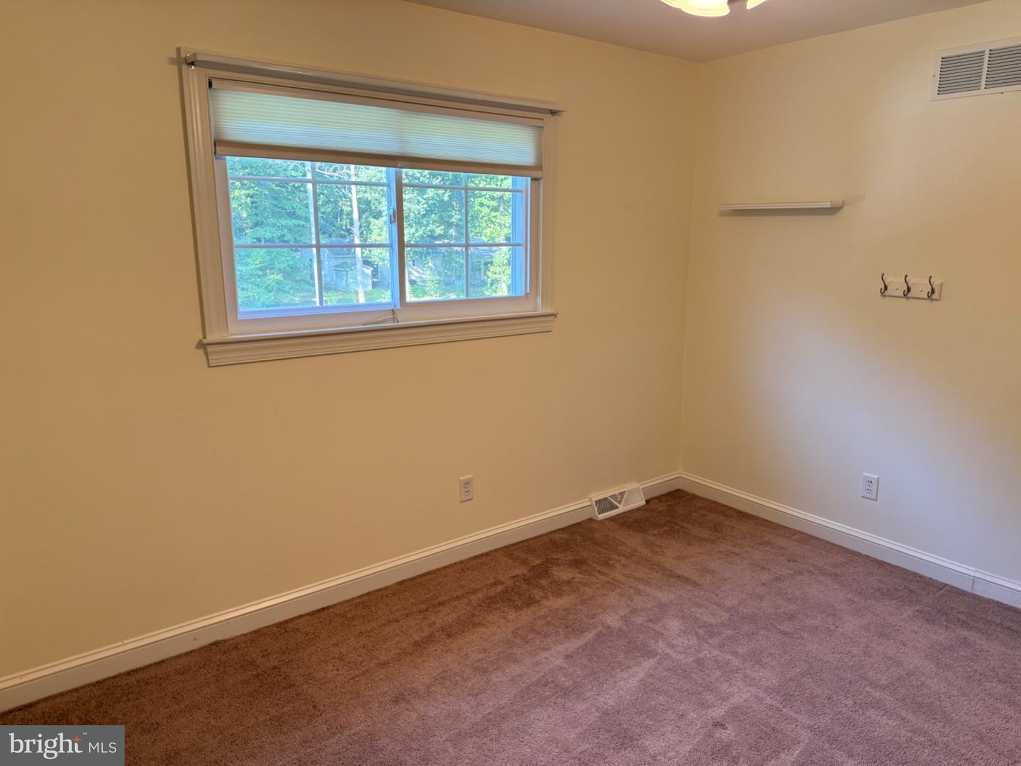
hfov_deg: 71.6
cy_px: 383
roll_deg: -0.4
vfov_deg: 56.8
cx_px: 510
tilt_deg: -11.8
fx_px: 708
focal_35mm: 24
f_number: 1.78
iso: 160
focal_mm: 6.76
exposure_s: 1/120
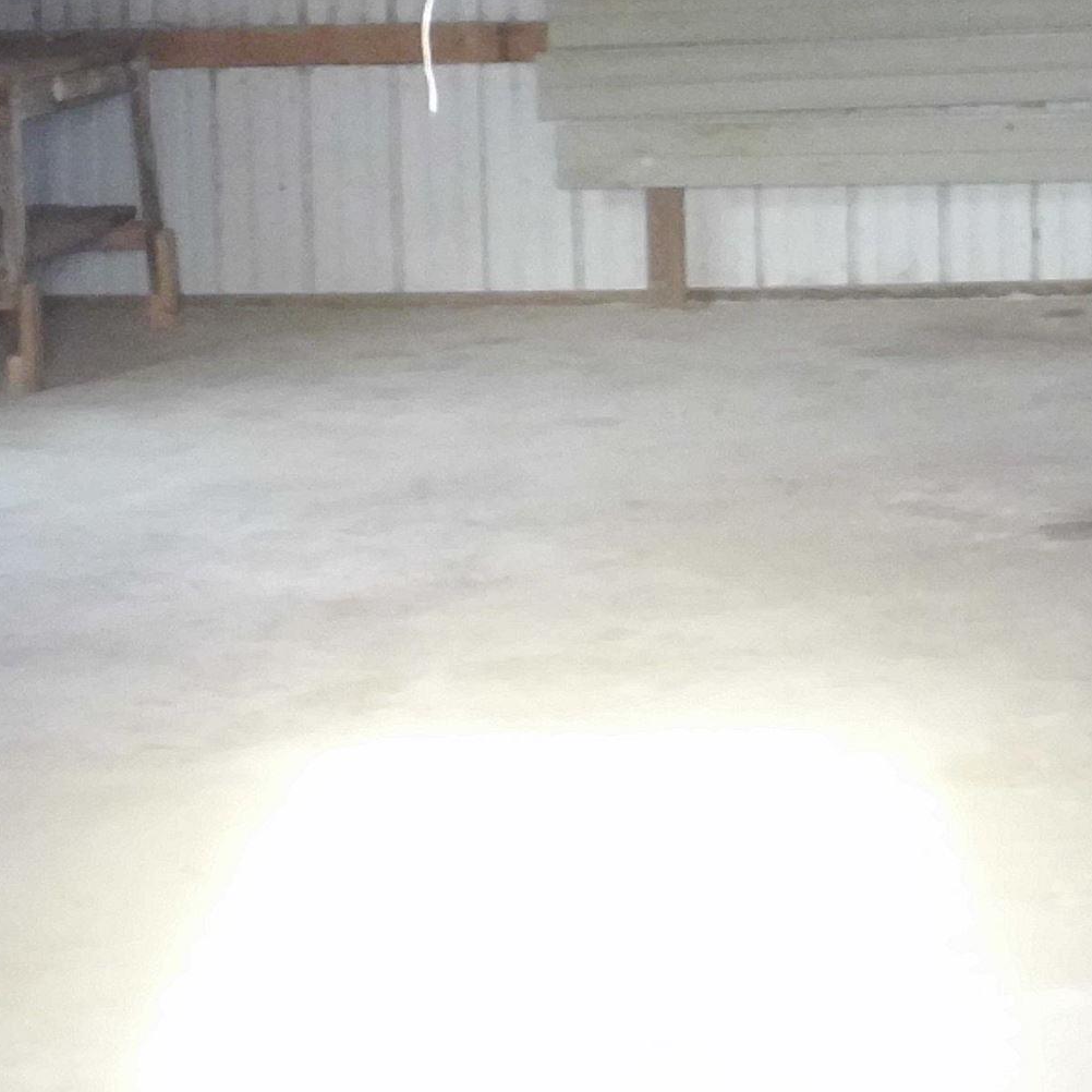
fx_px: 3676
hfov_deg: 16.8
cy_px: -111
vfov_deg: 16.4
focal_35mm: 103
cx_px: 864
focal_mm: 6.3
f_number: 2.9
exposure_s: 1/60
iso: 800
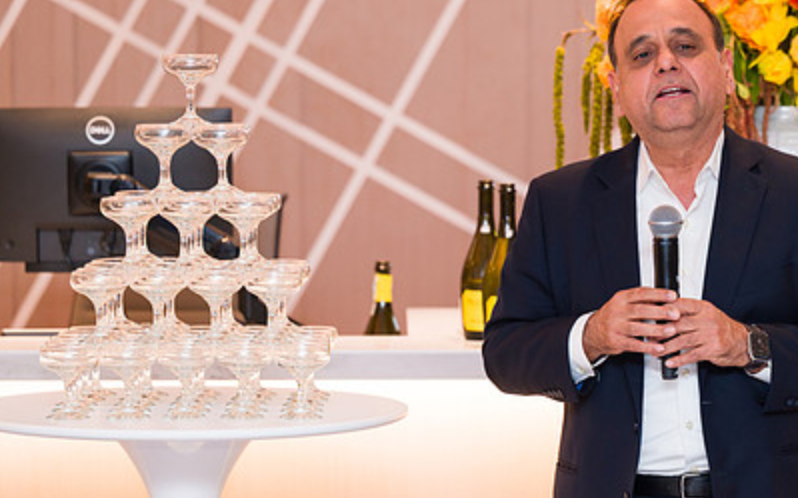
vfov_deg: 8.1
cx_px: 571
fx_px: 3522
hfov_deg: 12.9
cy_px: 237
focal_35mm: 162
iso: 800
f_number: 3.2
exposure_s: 1/160
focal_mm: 102
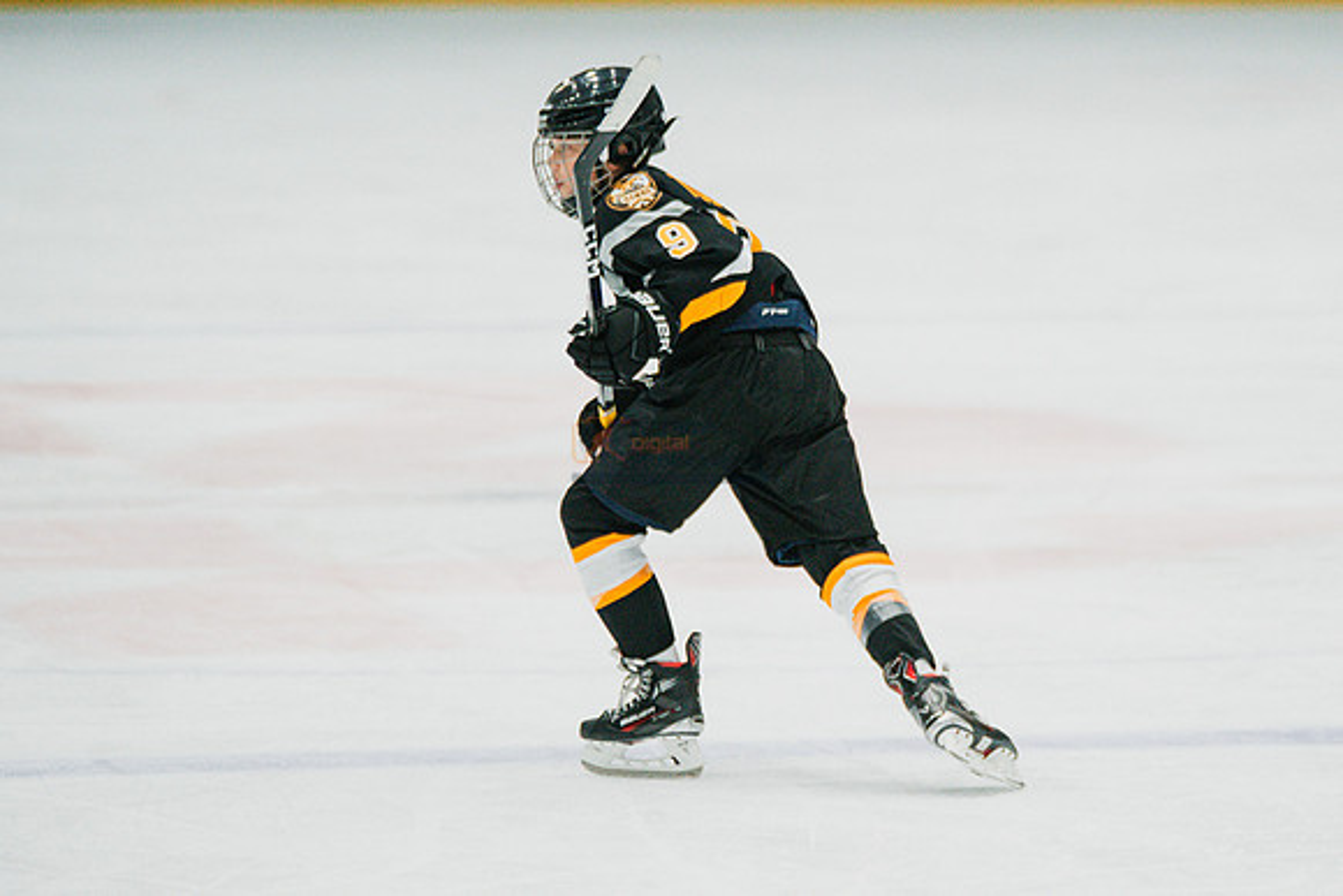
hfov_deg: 6.2
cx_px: 895
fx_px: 12351
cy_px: 525
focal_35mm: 331
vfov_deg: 4.2
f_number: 3.2
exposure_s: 1/1600
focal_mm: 234
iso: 3200
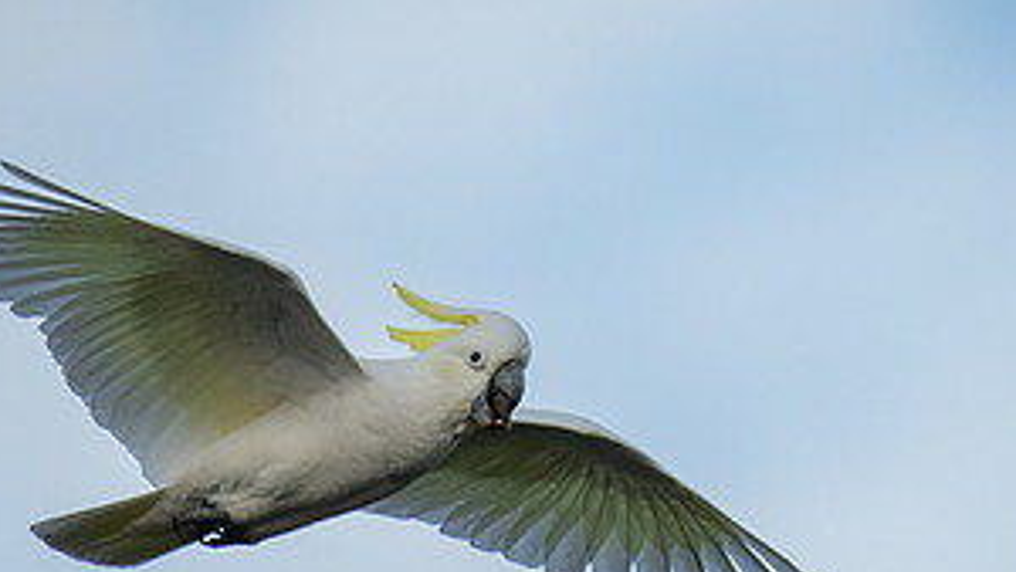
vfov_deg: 0.6
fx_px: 58589
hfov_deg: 1.0
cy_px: 16
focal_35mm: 2174
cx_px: 551
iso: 140
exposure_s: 1/2000
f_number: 5.6
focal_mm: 500
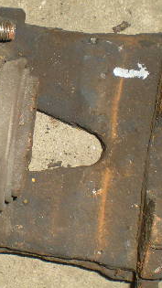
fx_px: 642
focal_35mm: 84
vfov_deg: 25.3
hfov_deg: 14.3
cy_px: 137
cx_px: 32
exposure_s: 1/60
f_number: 4.6
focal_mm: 6.3
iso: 117
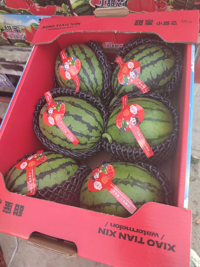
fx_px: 177
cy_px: 134
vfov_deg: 73.9
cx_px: 100
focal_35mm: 23
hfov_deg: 58.9
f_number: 1.9
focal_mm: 5.52
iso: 160
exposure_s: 1/100
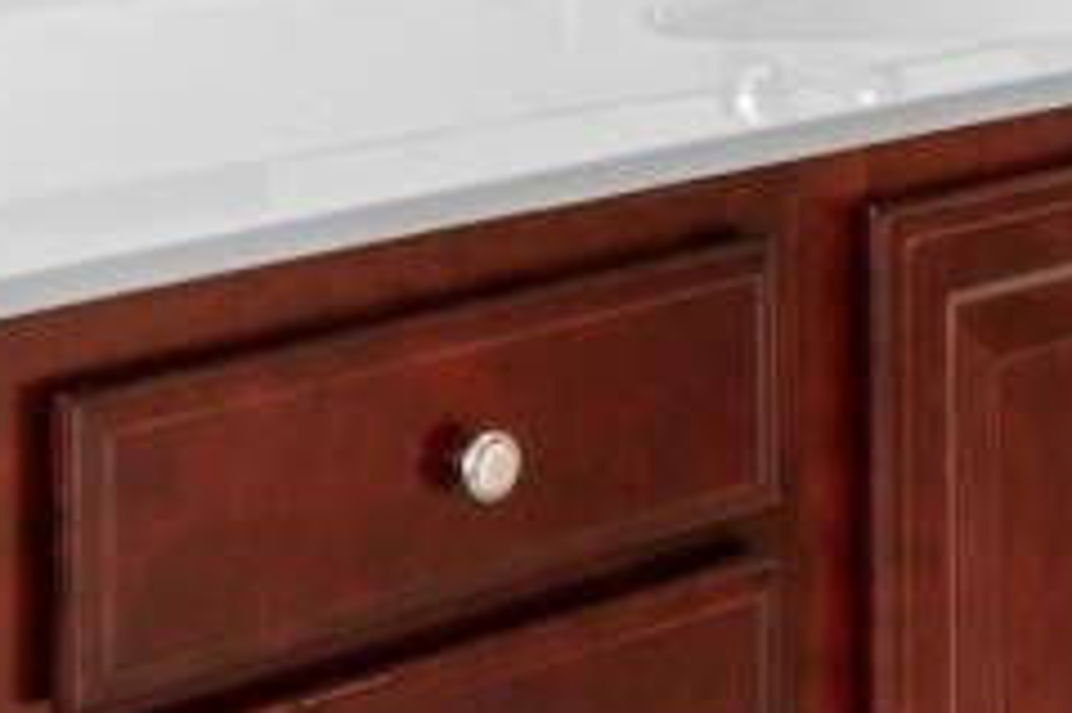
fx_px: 3839
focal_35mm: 129
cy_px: -610
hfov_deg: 15.7
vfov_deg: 10.0
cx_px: 987
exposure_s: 1/4
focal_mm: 13
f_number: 4.8
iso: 100
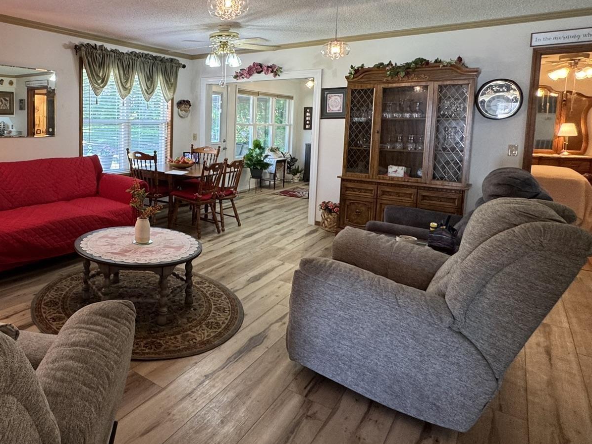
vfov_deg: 55.9
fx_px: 410
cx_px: 134
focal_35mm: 24
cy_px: 157
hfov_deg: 66.2
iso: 160
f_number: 2.2
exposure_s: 1/60
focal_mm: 2.22
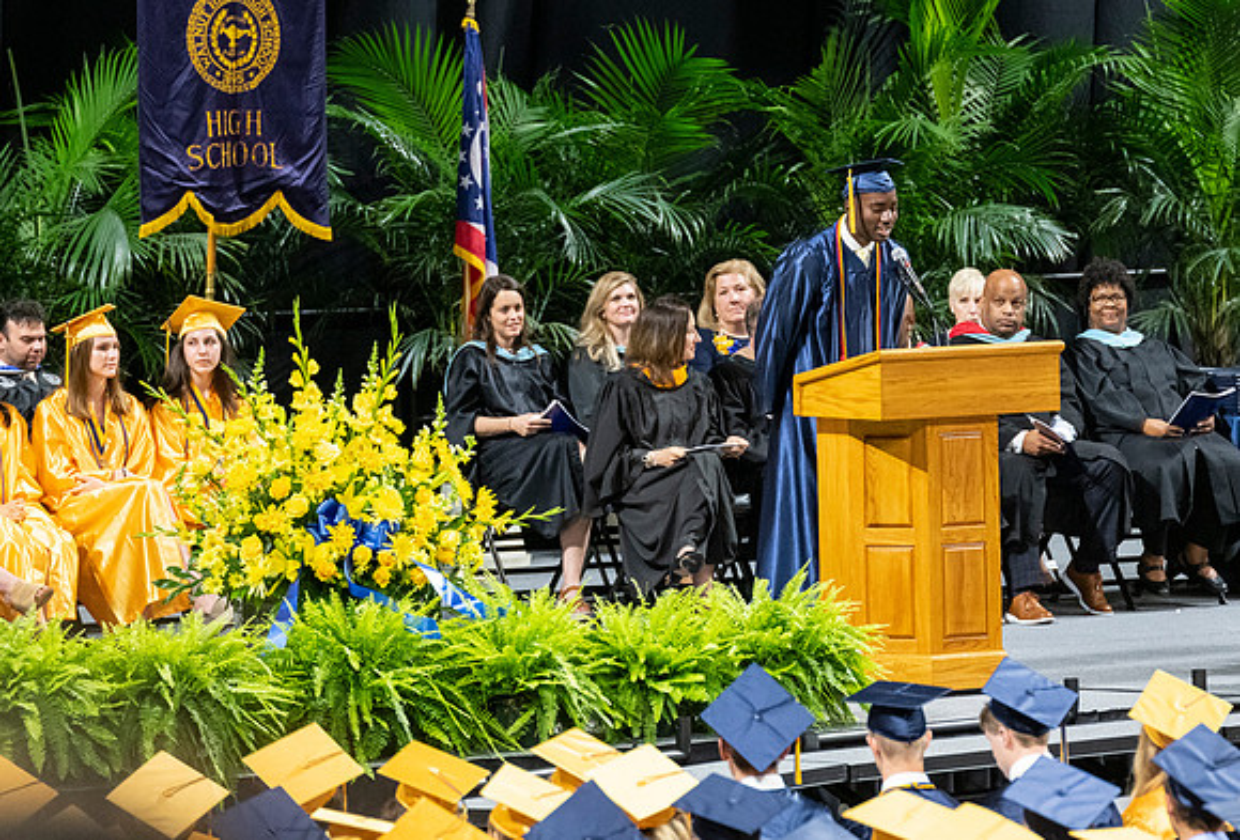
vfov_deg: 4.7
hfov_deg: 7.0
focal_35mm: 293
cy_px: 251
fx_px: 10158
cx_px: 849
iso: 2000
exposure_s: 1/200
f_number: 4.5
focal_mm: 200
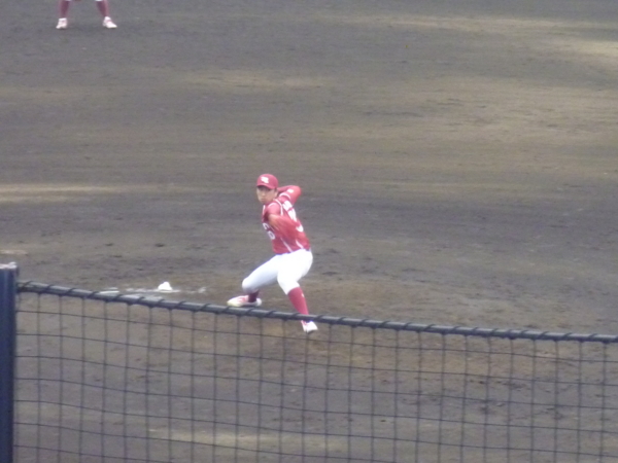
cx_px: 309
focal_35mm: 273
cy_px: 232
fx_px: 4874
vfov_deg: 5.4
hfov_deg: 7.3
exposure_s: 1/60
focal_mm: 25.2
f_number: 5.9
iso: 400
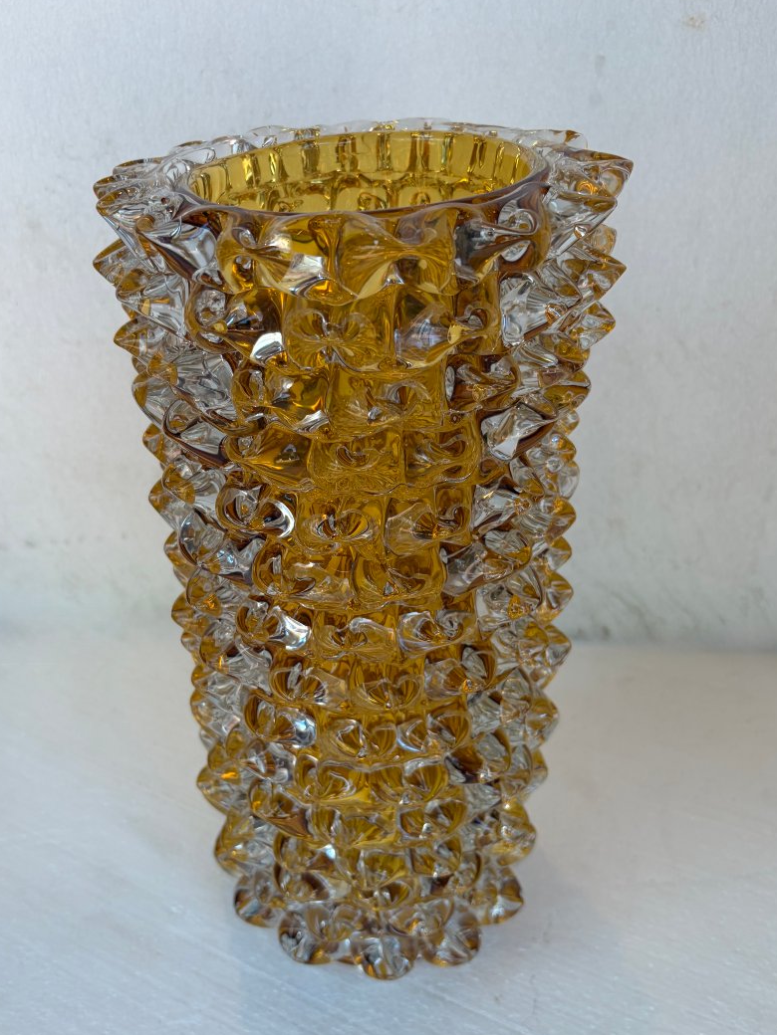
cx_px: 347
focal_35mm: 30
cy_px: 570
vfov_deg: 59.8
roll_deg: +2.3
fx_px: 898
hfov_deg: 46.7
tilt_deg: -34.2
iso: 32
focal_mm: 5.96
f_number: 1.6
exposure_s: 1/122
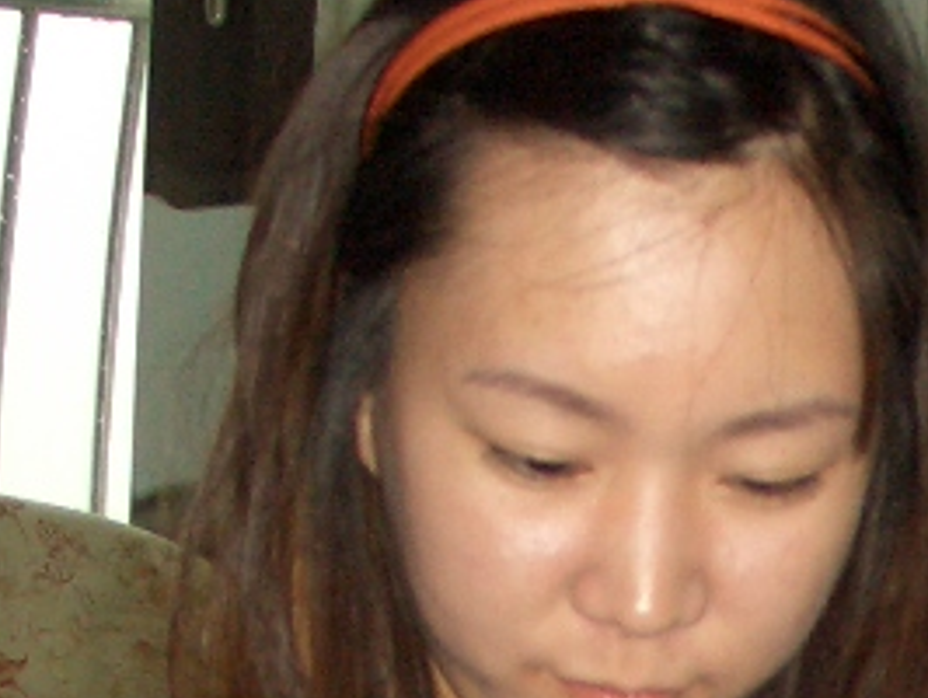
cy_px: 1455
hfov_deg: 11.2
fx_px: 4642
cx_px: 1172
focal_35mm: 173
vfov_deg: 8.1
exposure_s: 1/60
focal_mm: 7.8
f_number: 2.9
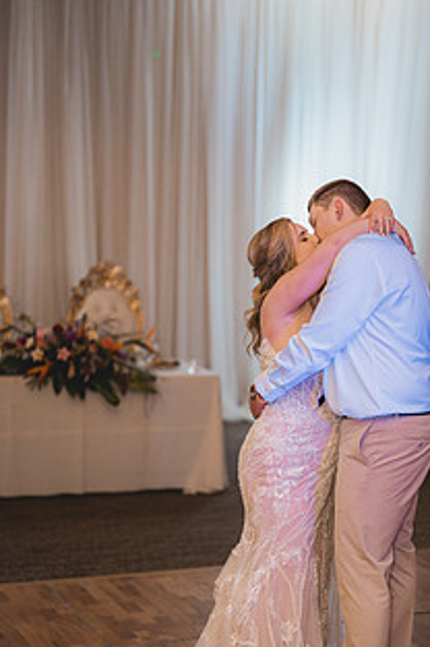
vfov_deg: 28.0
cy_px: 401
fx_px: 1293
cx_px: 260
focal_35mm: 72
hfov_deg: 18.9
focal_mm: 50
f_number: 1.2
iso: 1000
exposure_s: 1/160
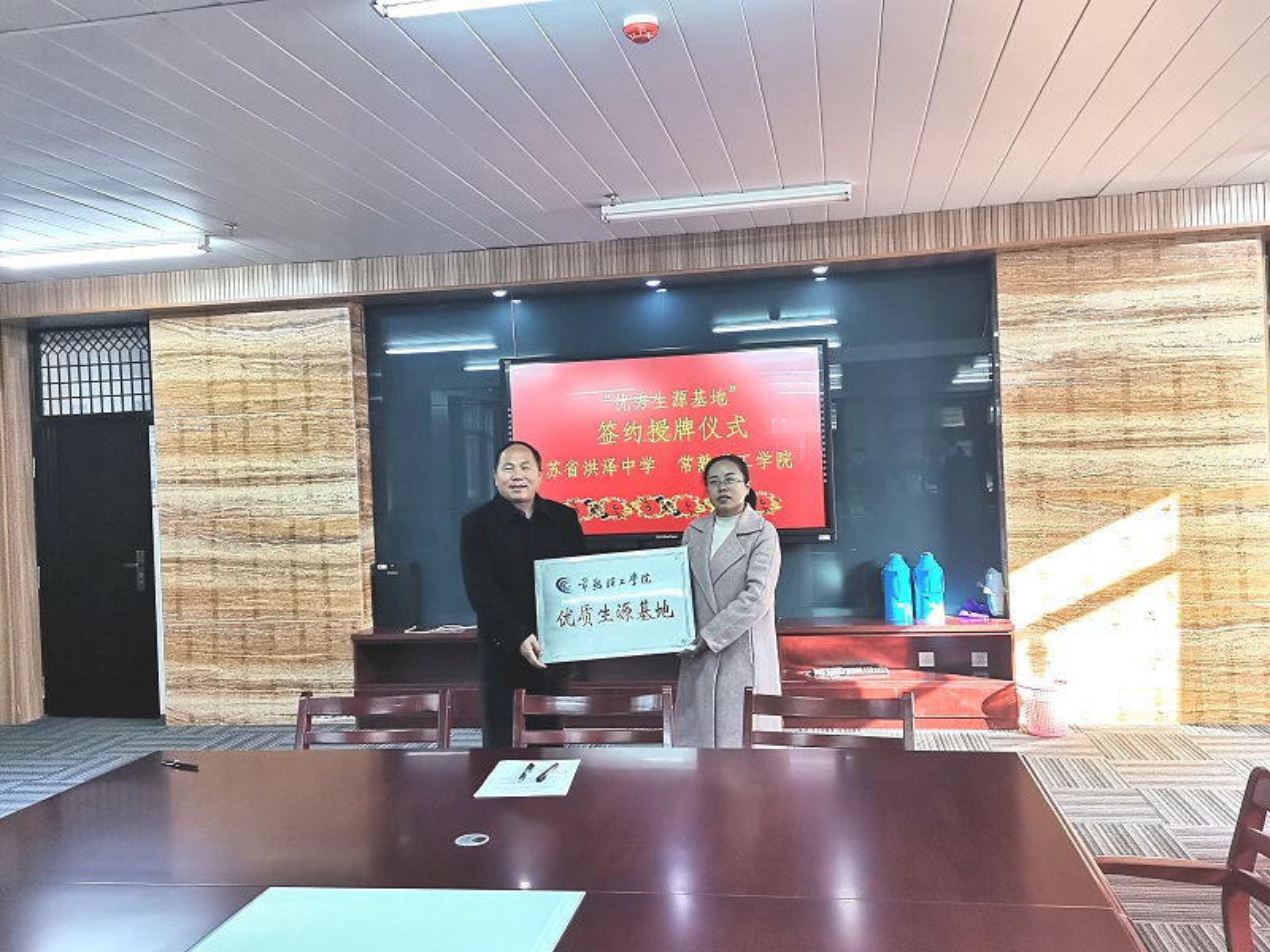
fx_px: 1101
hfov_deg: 60.0
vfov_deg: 46.8
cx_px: 635
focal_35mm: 30
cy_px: 476
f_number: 1.8
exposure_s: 1/100
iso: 200
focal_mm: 5.5
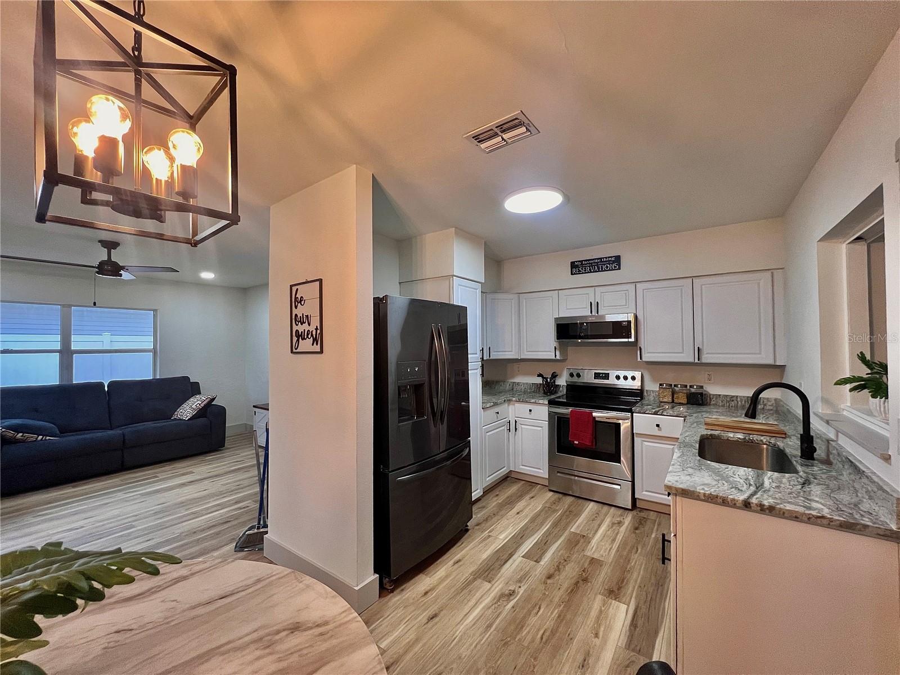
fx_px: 338
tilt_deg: +1.5
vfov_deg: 89.9
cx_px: 450
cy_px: 338
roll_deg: +0.3
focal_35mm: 13
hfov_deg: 106.2
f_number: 1.8
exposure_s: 1/120
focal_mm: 1.57
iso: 250
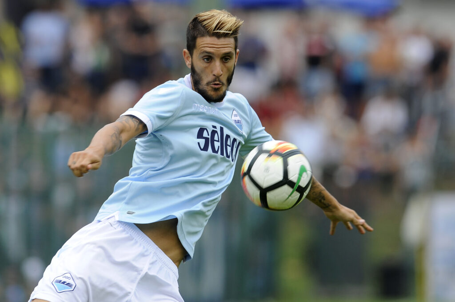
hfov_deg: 5.2
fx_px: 5051
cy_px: 151
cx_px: 228
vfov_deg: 3.4
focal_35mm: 400
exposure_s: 1/800
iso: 500
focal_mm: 400
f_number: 3.5
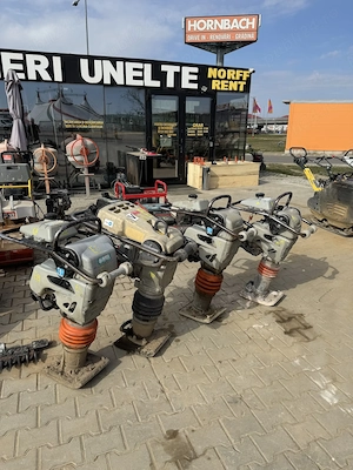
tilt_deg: -16.0
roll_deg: +0.1
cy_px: 235
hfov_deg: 56.8
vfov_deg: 71.6
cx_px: 176
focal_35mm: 24
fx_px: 326
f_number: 1.78
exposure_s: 1/5348
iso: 80
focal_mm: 6.76
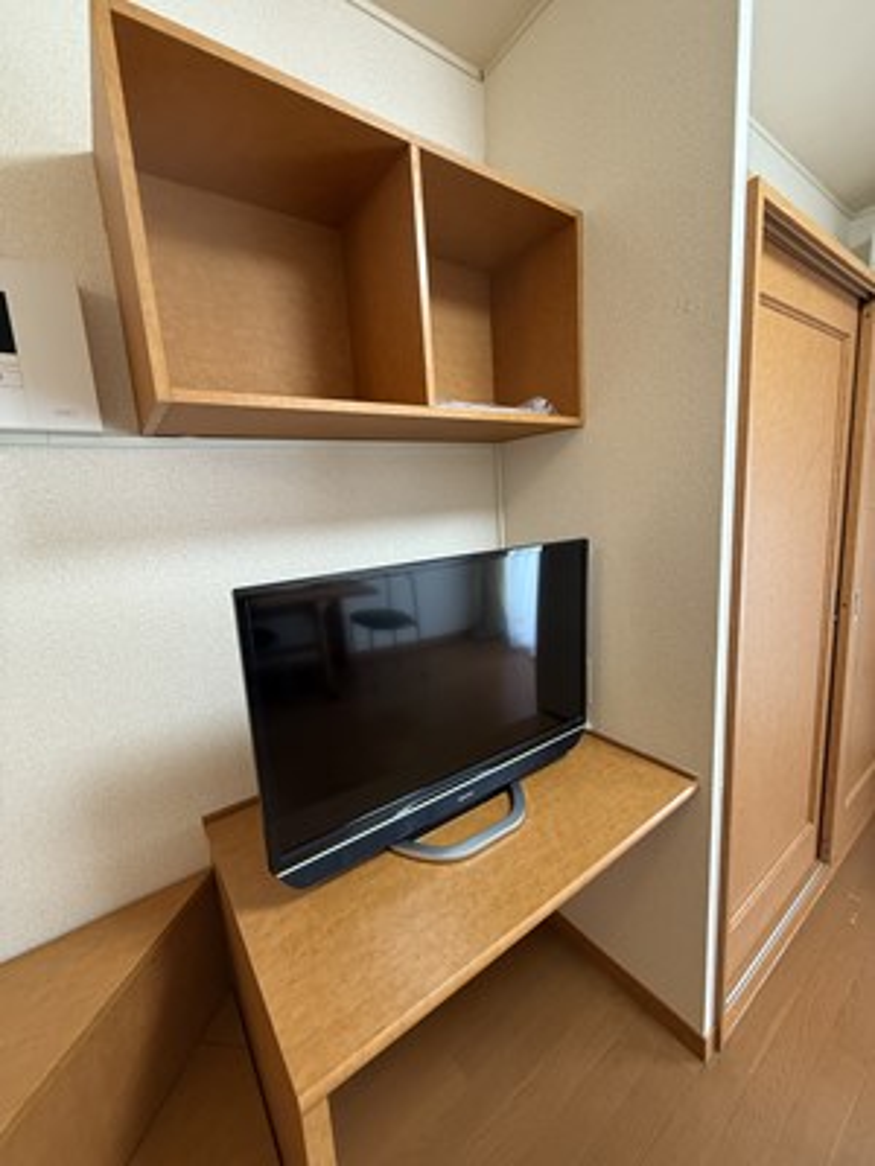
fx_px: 472
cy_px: 583
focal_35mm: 14
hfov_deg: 85.7
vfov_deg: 102.1
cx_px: 438
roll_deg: +3.7
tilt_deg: -8.2
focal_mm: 2.22
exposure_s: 1/50
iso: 400
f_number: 2.2
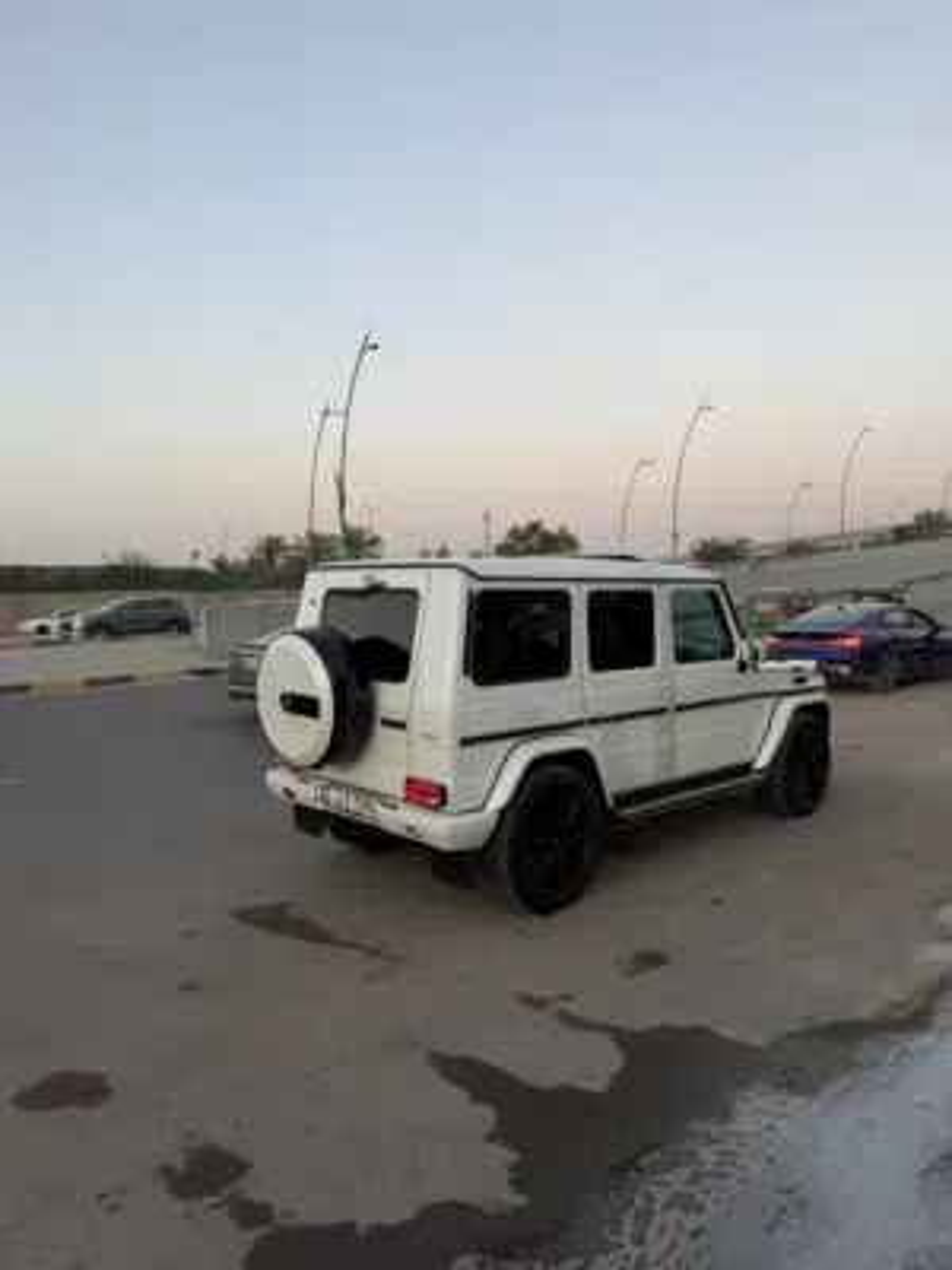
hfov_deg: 56.8
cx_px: 476
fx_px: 880
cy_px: 635
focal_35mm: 24
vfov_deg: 71.6
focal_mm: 6.76
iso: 80
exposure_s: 1/121
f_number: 1.78
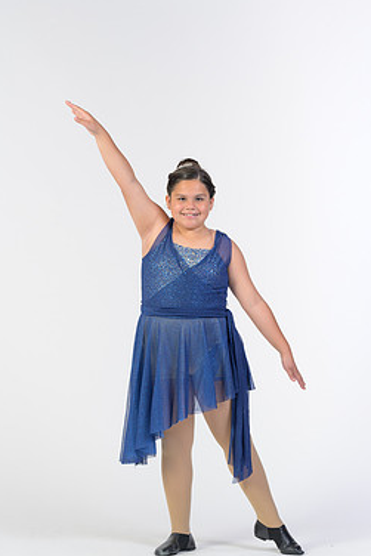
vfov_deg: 17.6
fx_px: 1791
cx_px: 201
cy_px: 277
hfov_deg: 11.8
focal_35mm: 116
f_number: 6.3
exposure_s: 1/160
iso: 400
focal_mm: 97
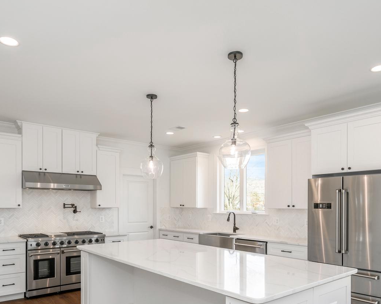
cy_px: 218
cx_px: 182
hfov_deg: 66.0
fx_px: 293
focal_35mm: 26
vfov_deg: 53.1
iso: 200
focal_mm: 14
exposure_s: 1/80
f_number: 4.5
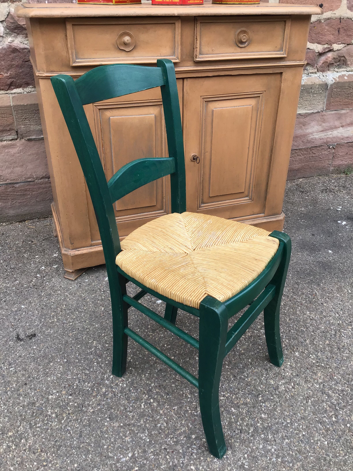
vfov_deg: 58.4
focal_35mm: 31
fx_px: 422
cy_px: 236
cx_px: 176
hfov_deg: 45.4
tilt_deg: -26.5
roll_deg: +0.9
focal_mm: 3.3
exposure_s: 1/286
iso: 25
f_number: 2.4
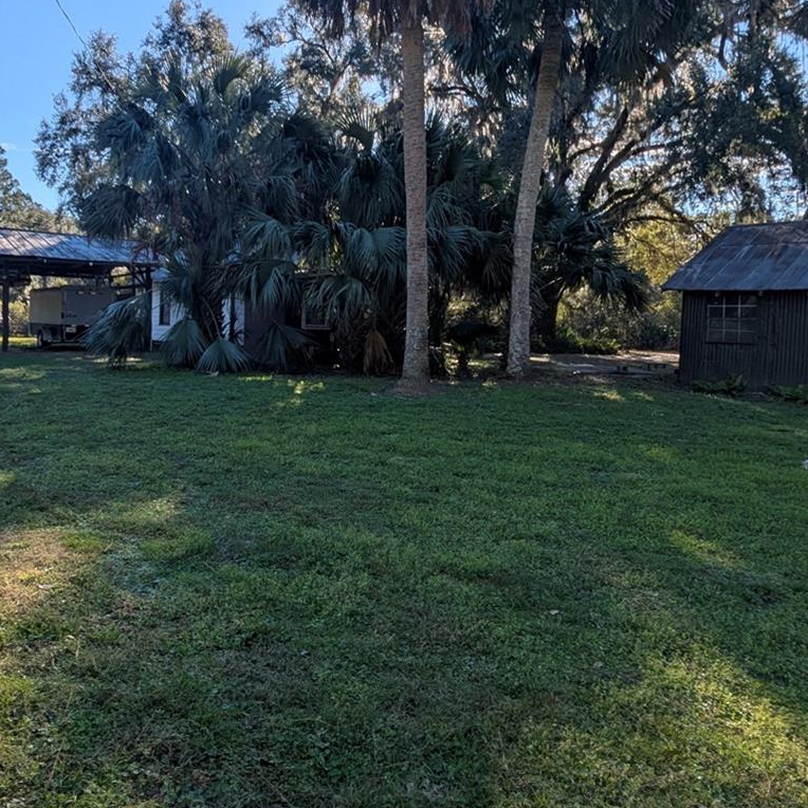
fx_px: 634
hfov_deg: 63.5
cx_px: 275
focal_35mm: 24
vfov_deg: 64.5
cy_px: 326
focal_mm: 1.95
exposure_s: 1/1250
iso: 45
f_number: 2.2
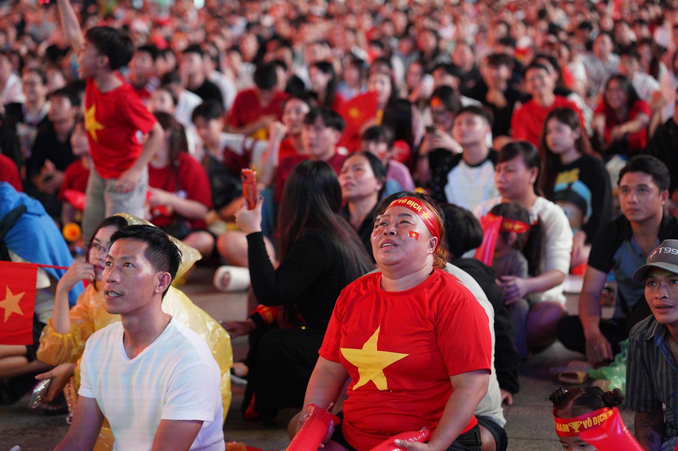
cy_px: 226
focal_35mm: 85
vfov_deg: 16.0
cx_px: 339
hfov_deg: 23.9
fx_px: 1599
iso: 4000
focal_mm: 85
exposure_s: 1/200
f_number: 2.8
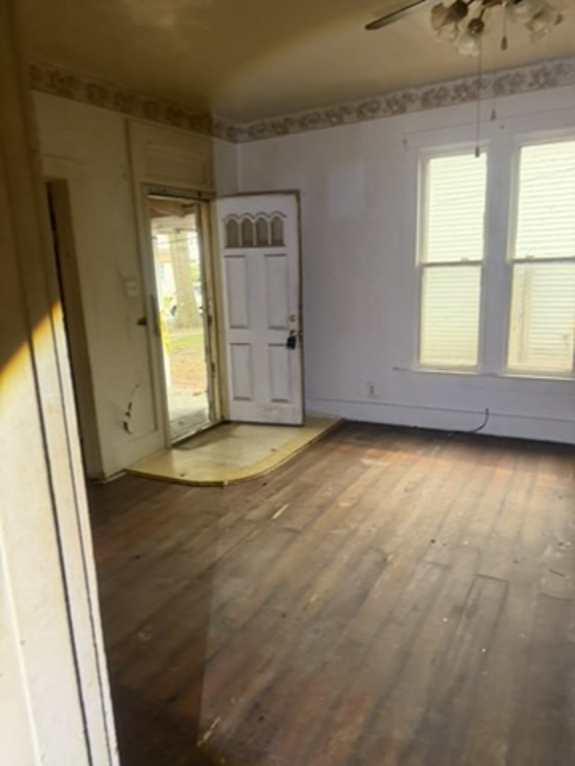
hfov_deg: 56.8
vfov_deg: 71.6
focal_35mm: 24
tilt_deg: -12.9
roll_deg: +2.3
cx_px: 288
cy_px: 383
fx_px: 532
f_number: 1.78
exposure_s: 1/50
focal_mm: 6.76
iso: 250
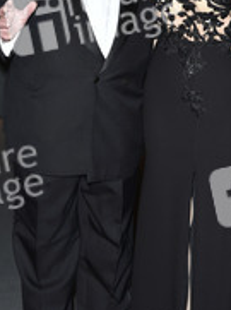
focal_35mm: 149
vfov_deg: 13.3
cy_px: 101
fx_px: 1330
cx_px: 142
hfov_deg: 9.9
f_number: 5
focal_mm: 70
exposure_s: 1/200
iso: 320
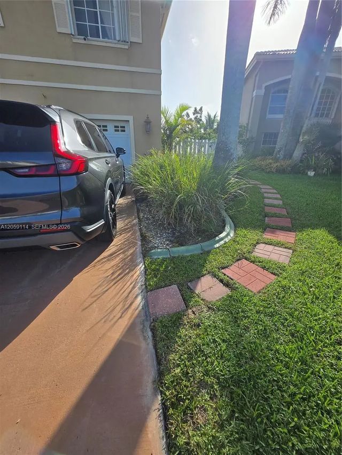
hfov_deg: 89.9
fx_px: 171
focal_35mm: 13
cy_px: 228
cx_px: 171
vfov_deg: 106.2
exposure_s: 1/1102
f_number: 2.2
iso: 25
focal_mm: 1.7
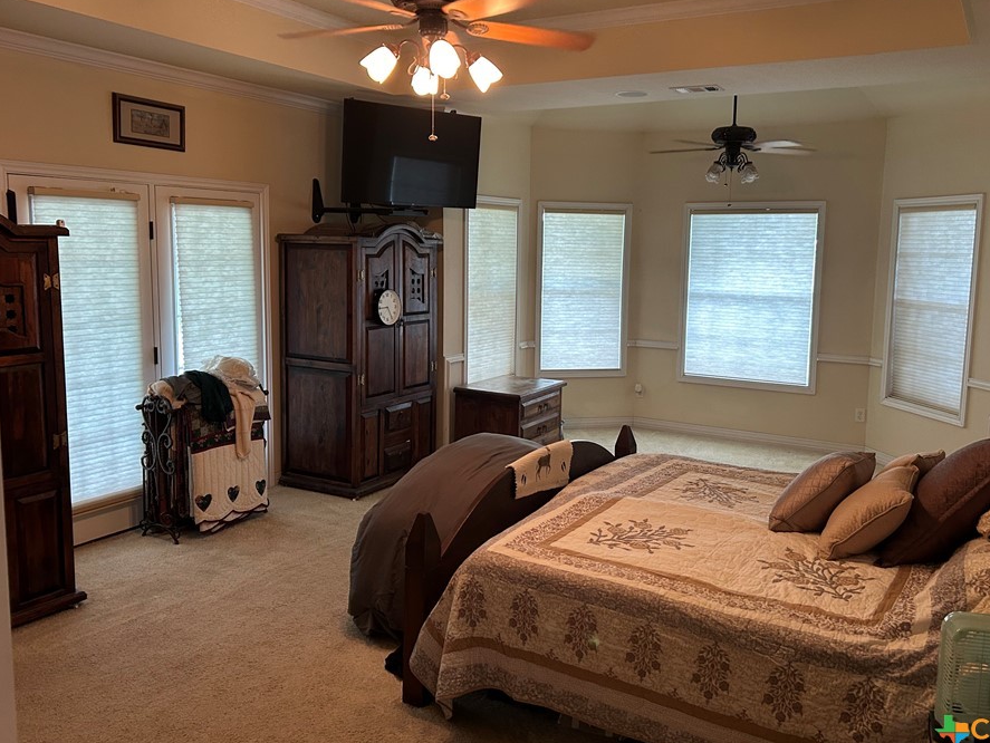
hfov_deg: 59.9
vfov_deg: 46.8
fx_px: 858
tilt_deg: -7.9
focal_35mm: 30
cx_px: 527
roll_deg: -0.5
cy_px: 341
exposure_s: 1/60
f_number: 1.5
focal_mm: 5.7
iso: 200
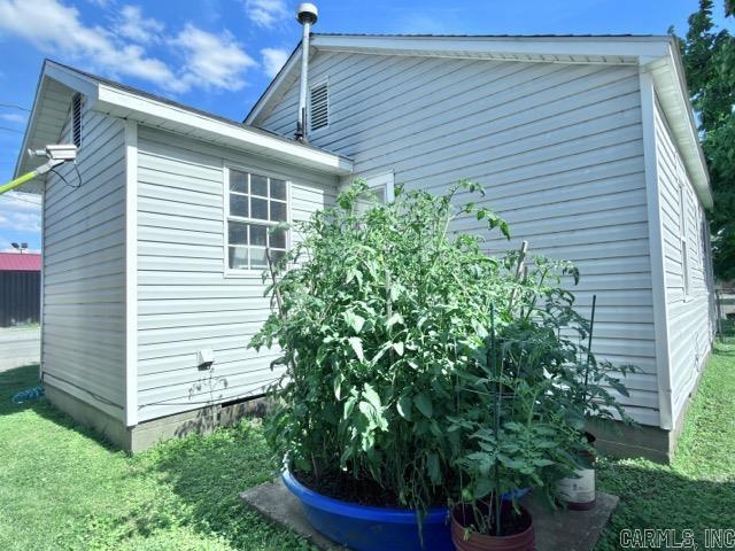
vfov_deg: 68.7
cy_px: 276
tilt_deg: +3.2
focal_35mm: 19
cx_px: 368
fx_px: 403
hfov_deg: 84.7
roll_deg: +1.2
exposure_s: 1/763
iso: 16
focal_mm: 2.22
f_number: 2.2
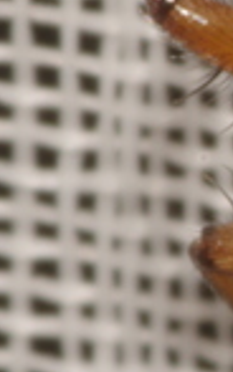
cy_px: 127
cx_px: 826
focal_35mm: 995
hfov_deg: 1.3
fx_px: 10099
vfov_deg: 2.1
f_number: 18
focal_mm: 100
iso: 400
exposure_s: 1/80
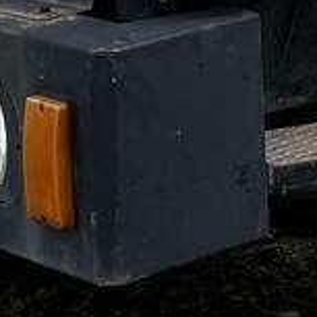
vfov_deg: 8.6
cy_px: -338
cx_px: 524
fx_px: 1989
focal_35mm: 192
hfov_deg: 8.8
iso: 50
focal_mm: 5.7
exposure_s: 1/718
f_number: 1.5
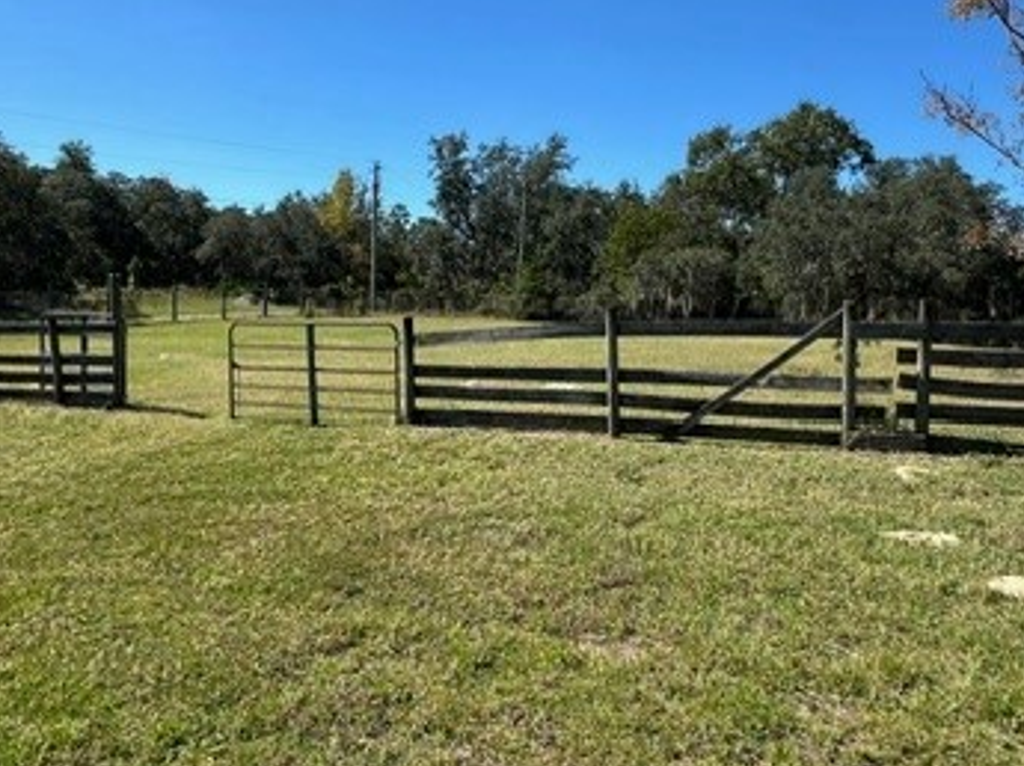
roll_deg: -2.3
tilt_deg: +0.1
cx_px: 505
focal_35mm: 26
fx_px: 768
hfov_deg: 67.4
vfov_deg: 52.6
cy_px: 303
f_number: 2.2
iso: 50
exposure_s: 1/1490
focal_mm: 2.22
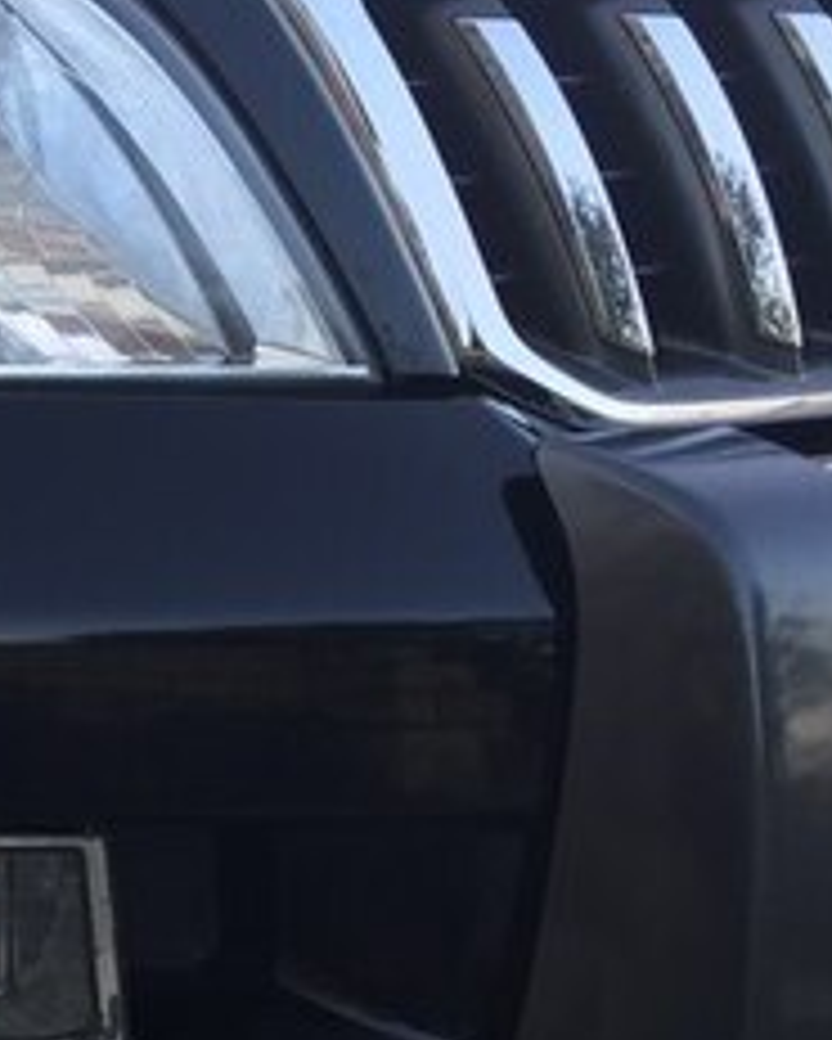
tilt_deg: -10.9
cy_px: 452
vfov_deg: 23.5
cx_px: -594
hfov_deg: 16.4
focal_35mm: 81
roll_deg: -1.3
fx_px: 2492
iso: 32
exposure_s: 1/50
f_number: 2.2
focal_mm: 4.15
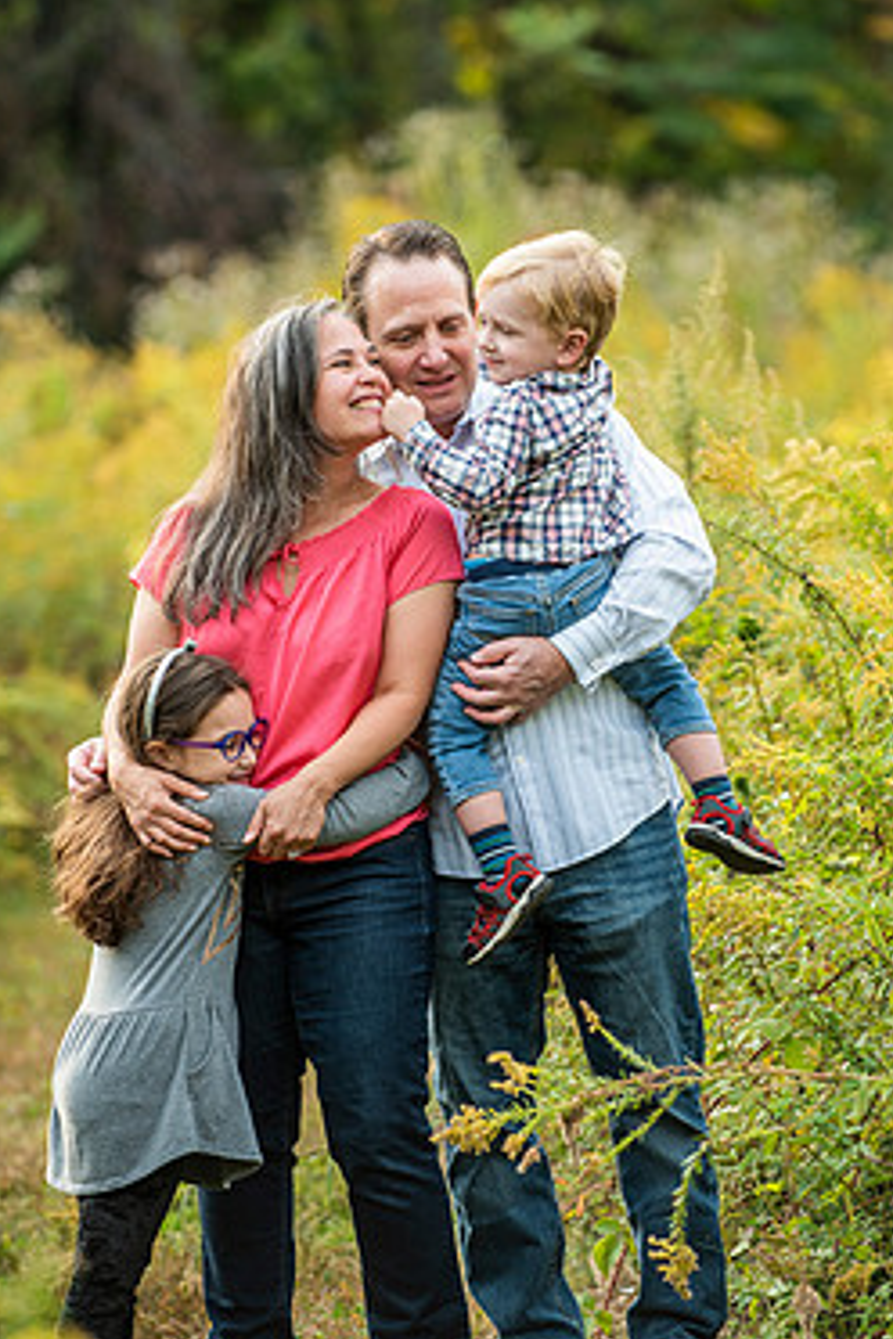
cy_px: 680
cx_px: 519
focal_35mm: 218
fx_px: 8111
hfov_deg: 6.3
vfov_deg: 9.4
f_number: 3.5
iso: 500
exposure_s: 1/500
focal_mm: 180
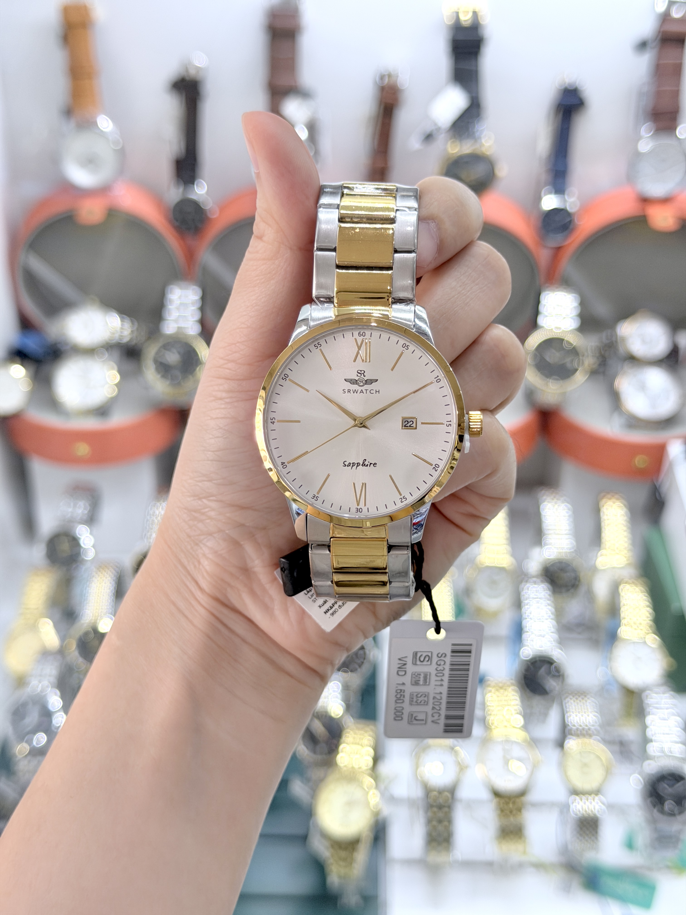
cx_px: 343
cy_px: 458
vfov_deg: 39.7
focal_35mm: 48
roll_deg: -0.4
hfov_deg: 30.3
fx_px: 1268
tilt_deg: -33.8
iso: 64
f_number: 1.78
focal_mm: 6.76
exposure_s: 1/100
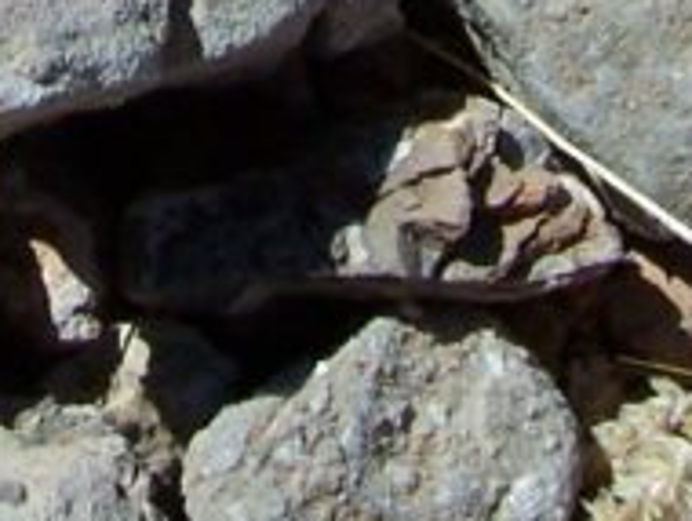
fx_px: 3663
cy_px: -794
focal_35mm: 183
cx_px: -44
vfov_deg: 7.5
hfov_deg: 10.7
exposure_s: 1/1000
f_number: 5.6
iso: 80
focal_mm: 5.6
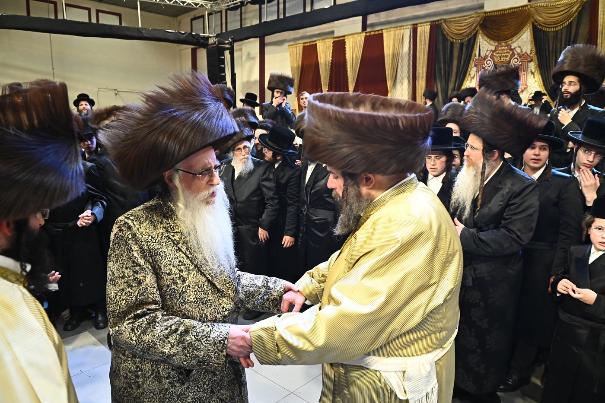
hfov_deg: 73.8
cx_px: 302
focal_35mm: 24
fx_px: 403
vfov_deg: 53.1
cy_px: 202
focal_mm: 24
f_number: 5
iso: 3200
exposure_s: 1/160
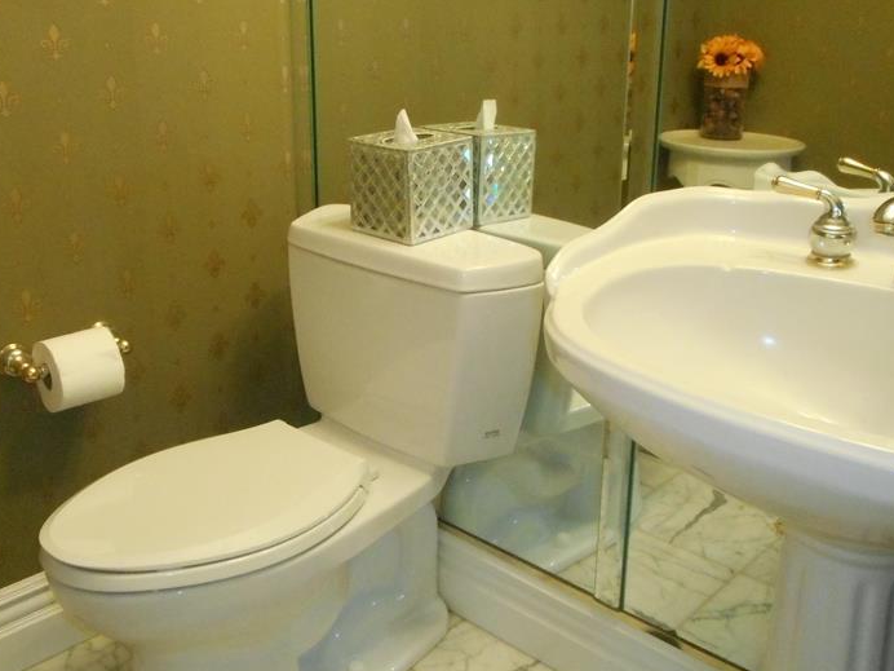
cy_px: 288
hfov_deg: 50.1
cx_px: 456
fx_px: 956
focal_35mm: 37
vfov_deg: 38.6
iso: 800
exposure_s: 1/25
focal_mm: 4.5
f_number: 3.7
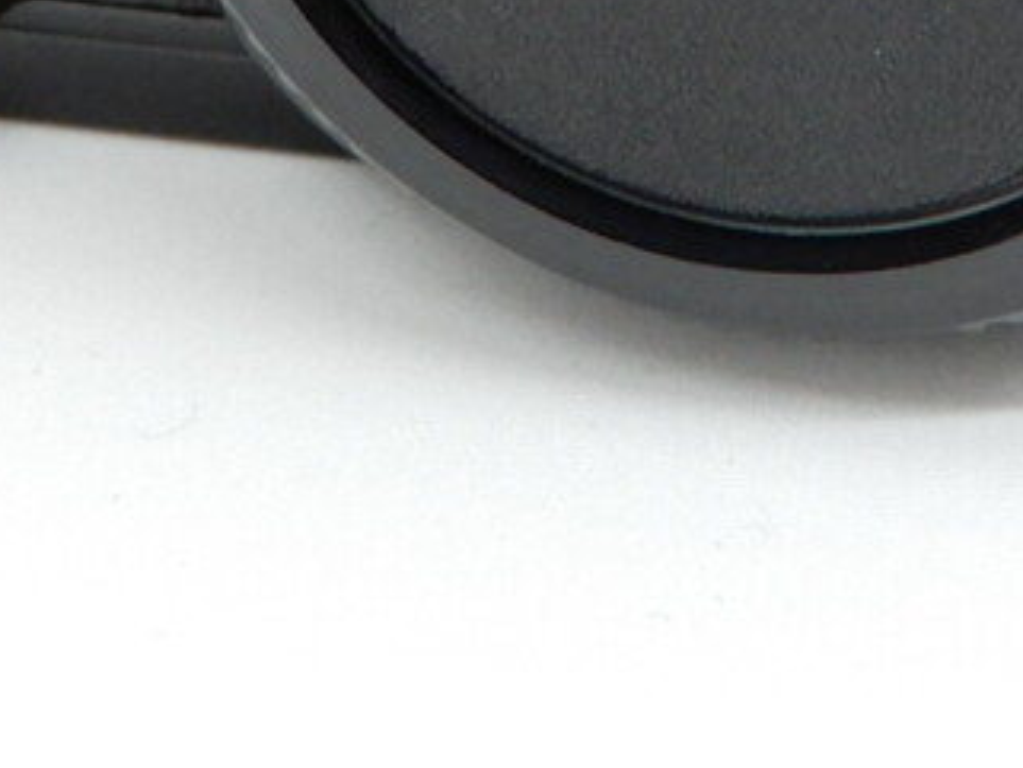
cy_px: -647
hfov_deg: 13.8
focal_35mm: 142
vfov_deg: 9.9
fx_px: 4198
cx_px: 848
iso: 400
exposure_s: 1/25
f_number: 4
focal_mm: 6.8
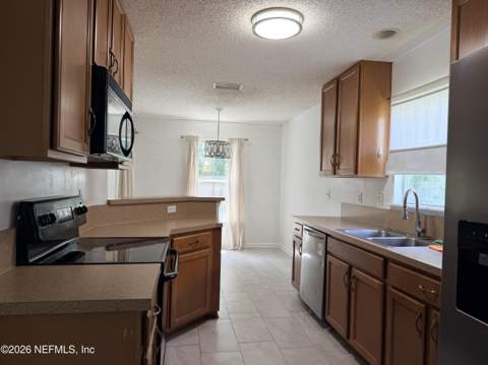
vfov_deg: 56.7
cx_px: 244
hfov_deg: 71.7
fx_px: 338
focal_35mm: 24
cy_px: 182
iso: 100
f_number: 1.78
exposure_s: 1/120
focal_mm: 6.76
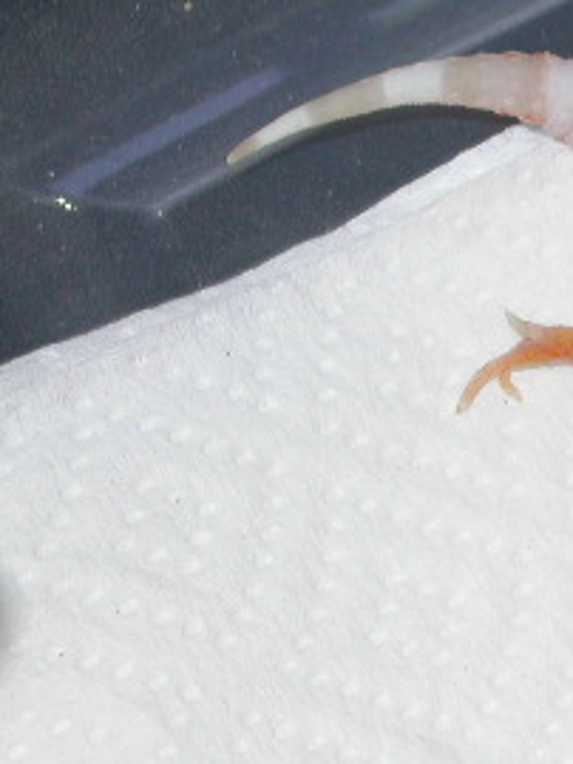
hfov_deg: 6.3
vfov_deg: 8.6
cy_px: 432
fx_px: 5094
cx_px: 899
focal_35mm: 231
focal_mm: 20.2
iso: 100
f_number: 3.9
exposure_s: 1/60.3
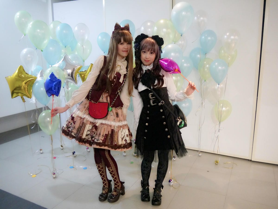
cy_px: 104
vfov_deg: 49.7
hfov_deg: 63.4
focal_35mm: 28
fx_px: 225
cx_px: 139
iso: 1000
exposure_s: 1/60
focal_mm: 14
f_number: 3.5
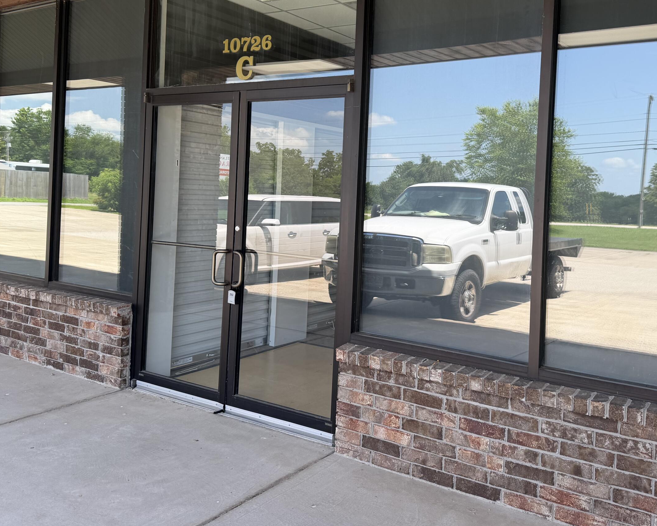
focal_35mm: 33
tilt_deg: +0.2
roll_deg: -2.4
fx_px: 642
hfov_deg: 54.0
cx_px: 381
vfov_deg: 44.1
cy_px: 189
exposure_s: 1/665
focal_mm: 6.76
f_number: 1.78
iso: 80
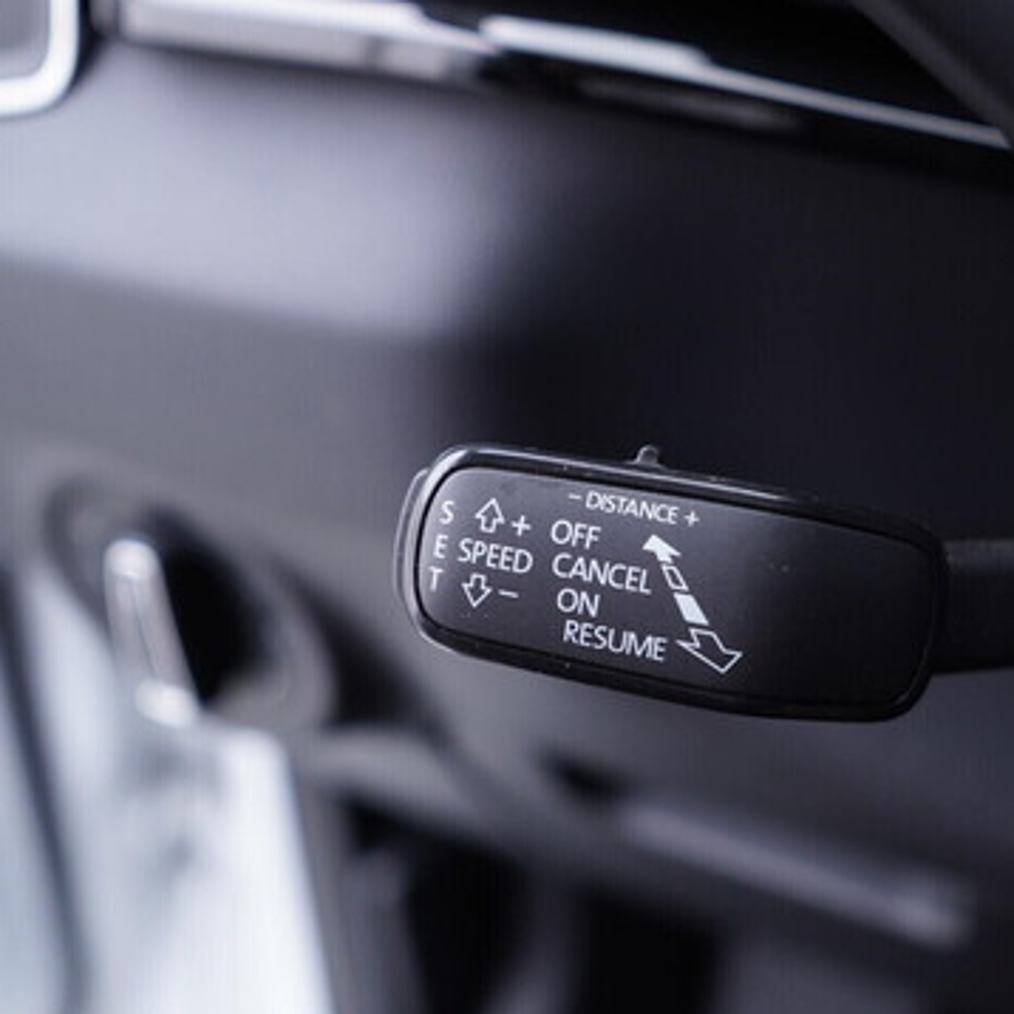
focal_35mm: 47
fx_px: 1558
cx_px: 555
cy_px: 506
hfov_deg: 36.0
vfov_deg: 36.1
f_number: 2.8
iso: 320
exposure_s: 1/40
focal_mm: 24
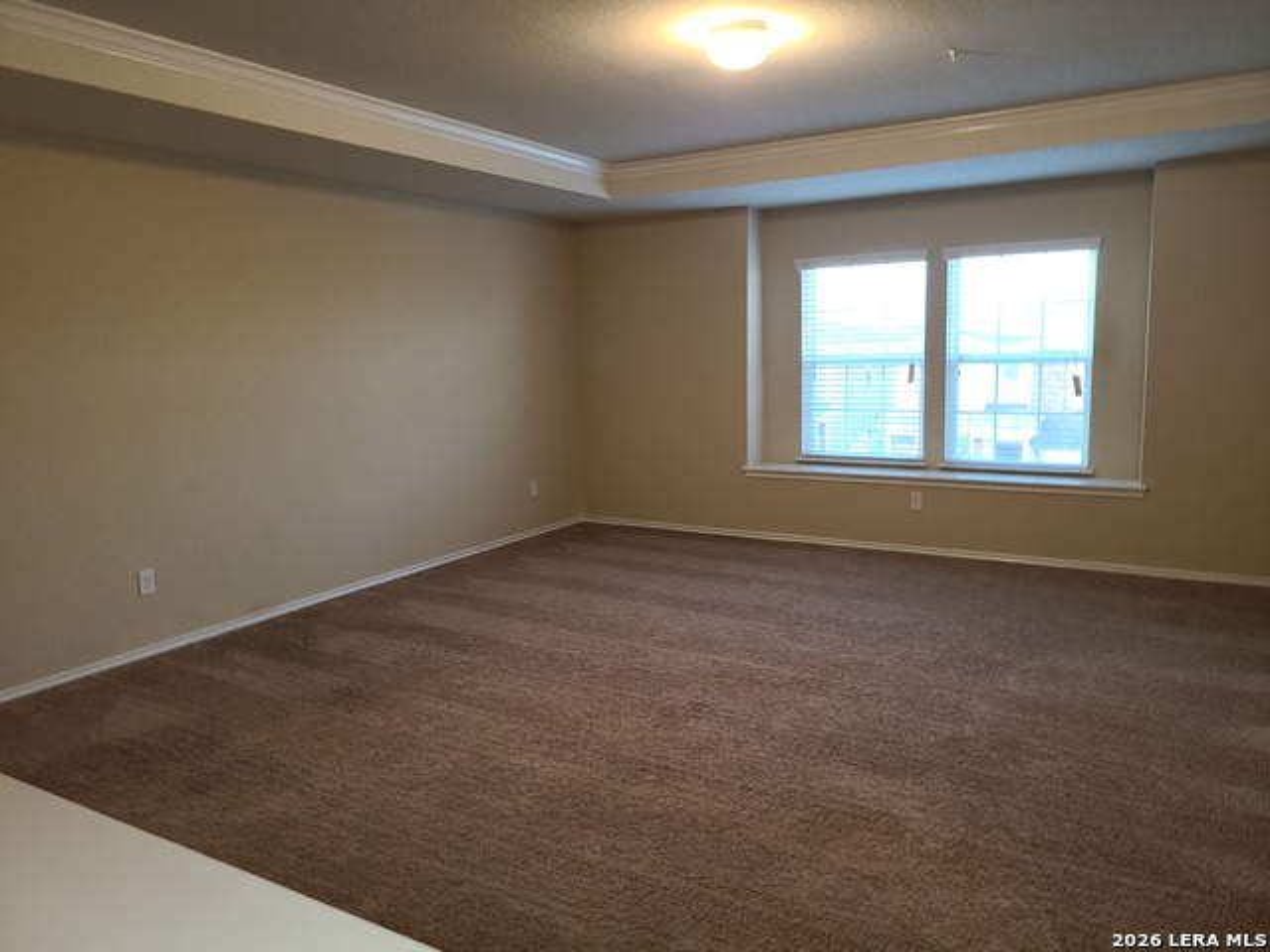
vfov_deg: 53.1
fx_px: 954
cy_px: 476
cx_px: 635
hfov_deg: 67.3
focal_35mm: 26
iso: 100
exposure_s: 1/30
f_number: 1.8
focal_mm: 5.4
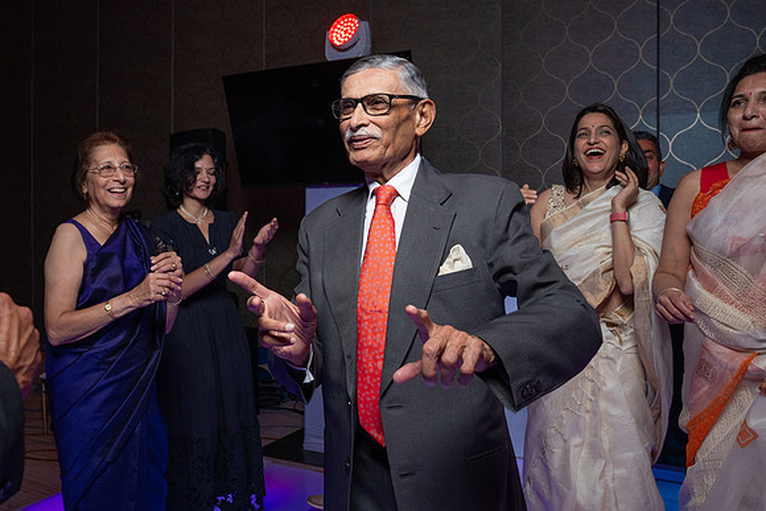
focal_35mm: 32
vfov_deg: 41.1
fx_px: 682
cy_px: 240
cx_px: 302
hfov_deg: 58.1
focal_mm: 26
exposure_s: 1/200
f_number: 5.6
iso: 2000
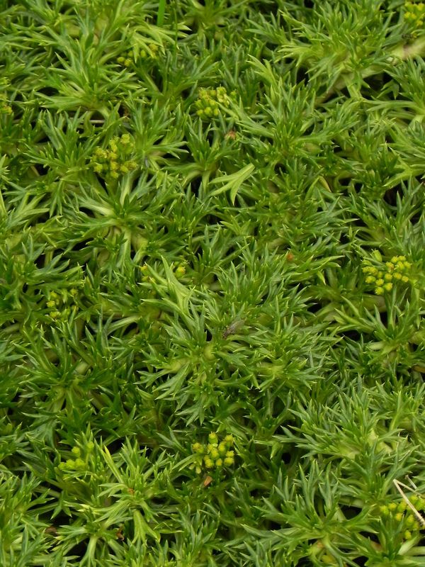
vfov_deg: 10.7
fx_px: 3012
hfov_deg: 8.1
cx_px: 212
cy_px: 284
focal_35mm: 184
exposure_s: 1/160
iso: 160
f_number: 5
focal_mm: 32.7
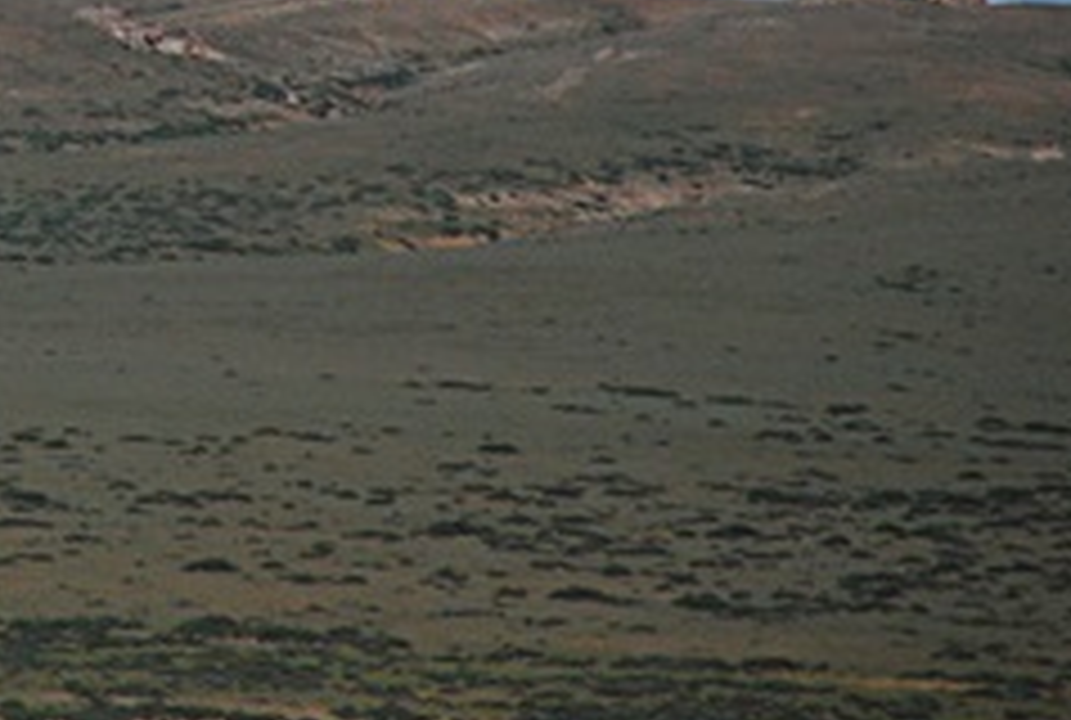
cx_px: -626
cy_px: -436
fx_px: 20271
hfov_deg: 3.0
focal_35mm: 680
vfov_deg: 2.0
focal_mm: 135
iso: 400
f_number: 6.3
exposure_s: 1/3200
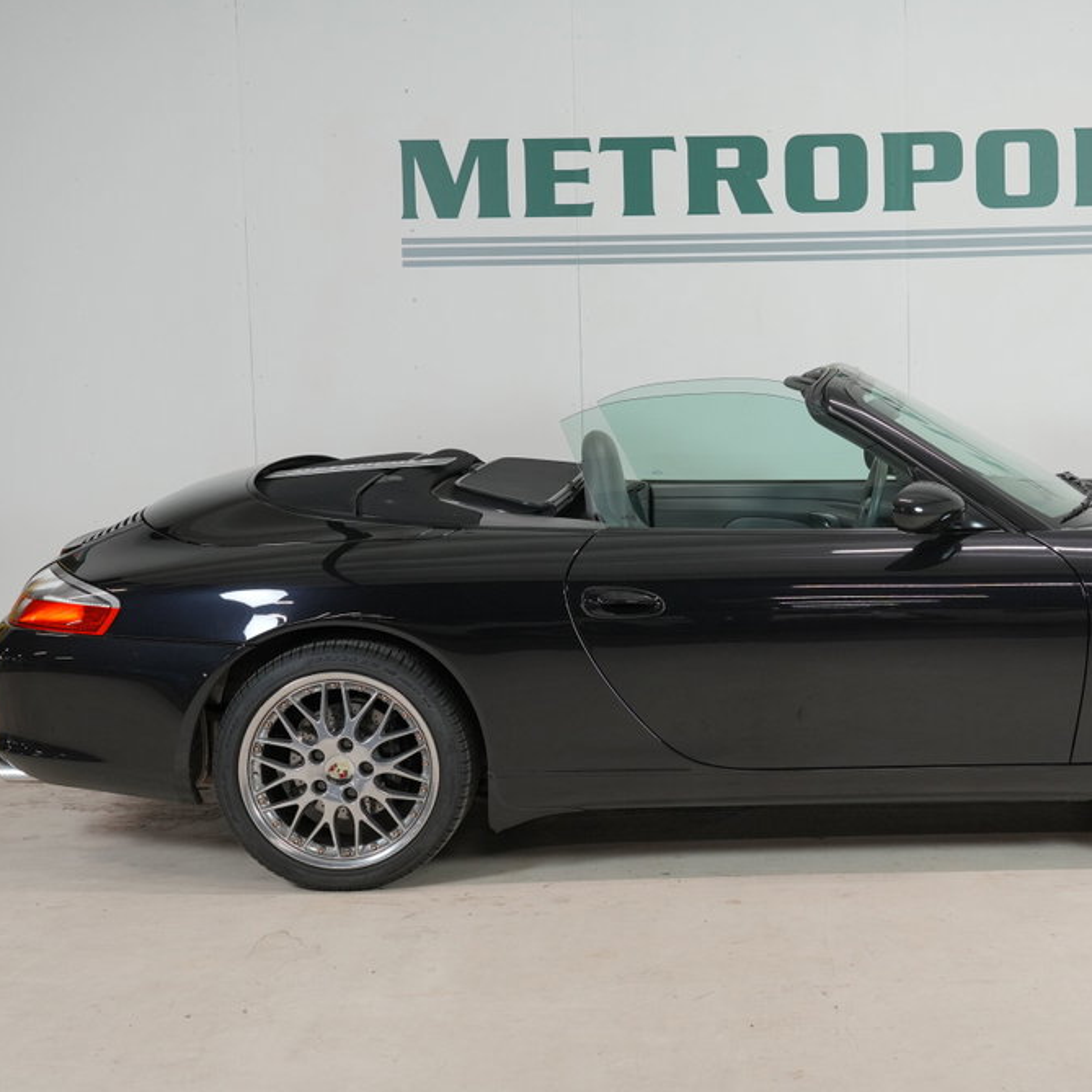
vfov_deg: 32.4
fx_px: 1879
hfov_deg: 31.9
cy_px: 538
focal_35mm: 53
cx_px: 793
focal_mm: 27
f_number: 4
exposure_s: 1/40
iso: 400
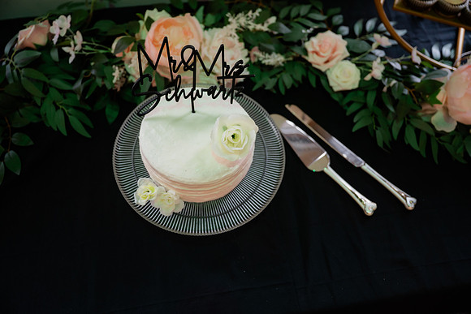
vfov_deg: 41.1
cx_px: 236
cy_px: 157
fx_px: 419
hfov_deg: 58.7
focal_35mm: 32
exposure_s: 1/100
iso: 800
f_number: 2.8
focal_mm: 32
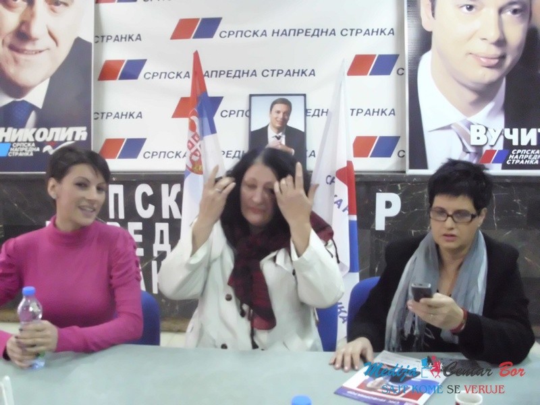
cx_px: 270
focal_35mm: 35
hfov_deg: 52.6
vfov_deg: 40.7
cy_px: 202
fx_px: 546
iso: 1600
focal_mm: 6.2
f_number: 3
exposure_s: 1/60
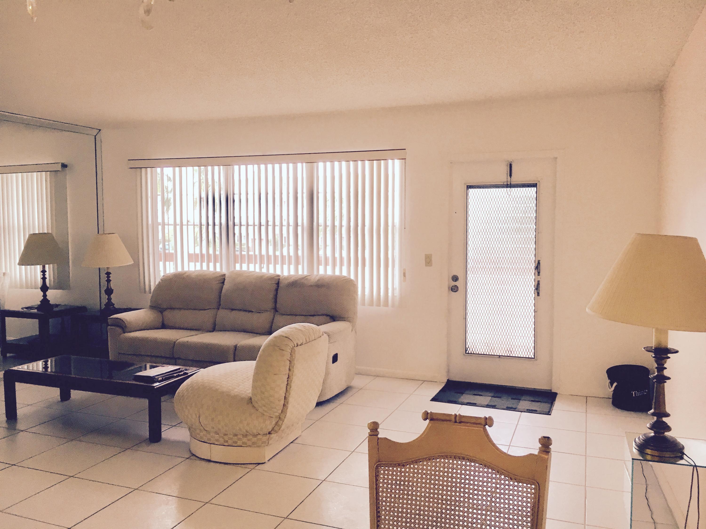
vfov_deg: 48.2
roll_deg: -0.3
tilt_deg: -4.5
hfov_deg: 61.7
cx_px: 353
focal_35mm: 29
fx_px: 591
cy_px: 264
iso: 32
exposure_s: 1/30
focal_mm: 4.15
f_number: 2.2
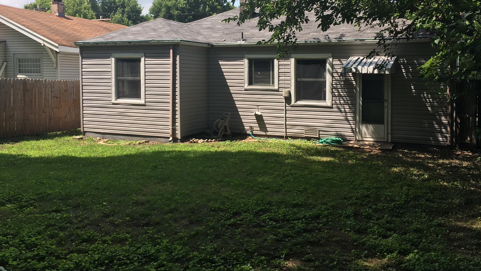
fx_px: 472
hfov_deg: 54.0
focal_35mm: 37
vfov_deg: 31.8
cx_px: 234
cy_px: 99
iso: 25
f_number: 2.2
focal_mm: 4.15
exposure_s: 1/810
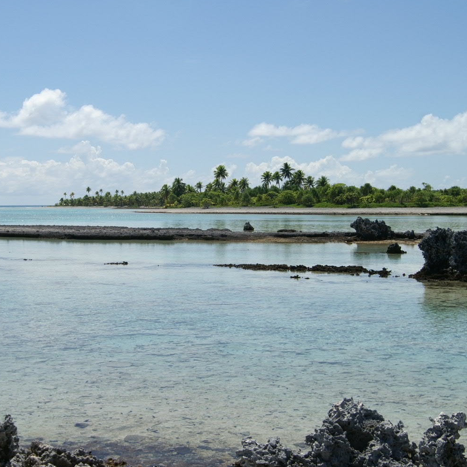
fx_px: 824
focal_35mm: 54
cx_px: 182
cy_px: 233
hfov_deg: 31.5
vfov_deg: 31.6
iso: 100
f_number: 8
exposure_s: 1/800
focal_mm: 28
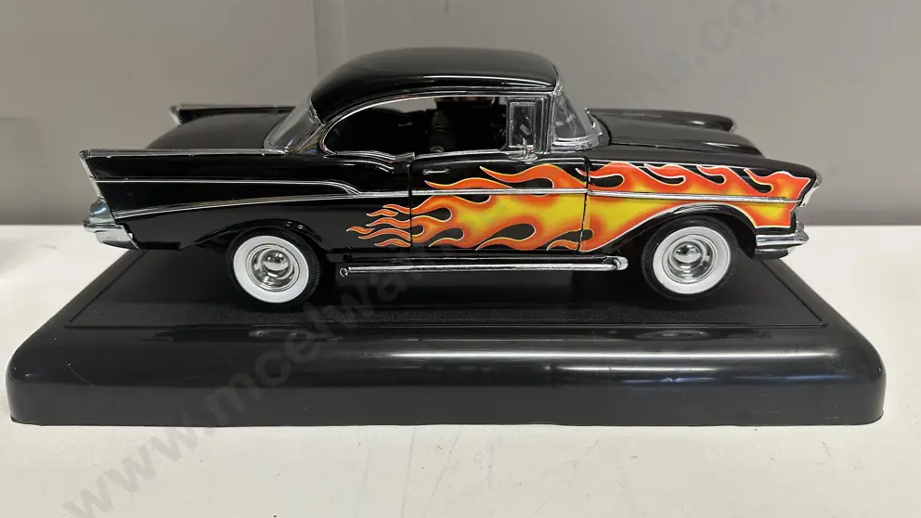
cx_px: 450
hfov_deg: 69.9
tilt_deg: -20.9
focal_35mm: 27
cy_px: 234
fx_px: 659
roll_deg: +0.1
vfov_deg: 42.8
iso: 160
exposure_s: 1/100
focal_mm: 6.86
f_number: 1.78
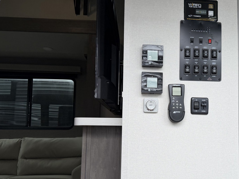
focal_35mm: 36
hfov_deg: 50.6
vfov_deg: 39.4
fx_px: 249
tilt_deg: +7.6
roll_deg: -1.1
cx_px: 156
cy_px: 113
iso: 100
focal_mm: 6.76
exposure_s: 1/584
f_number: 1.78
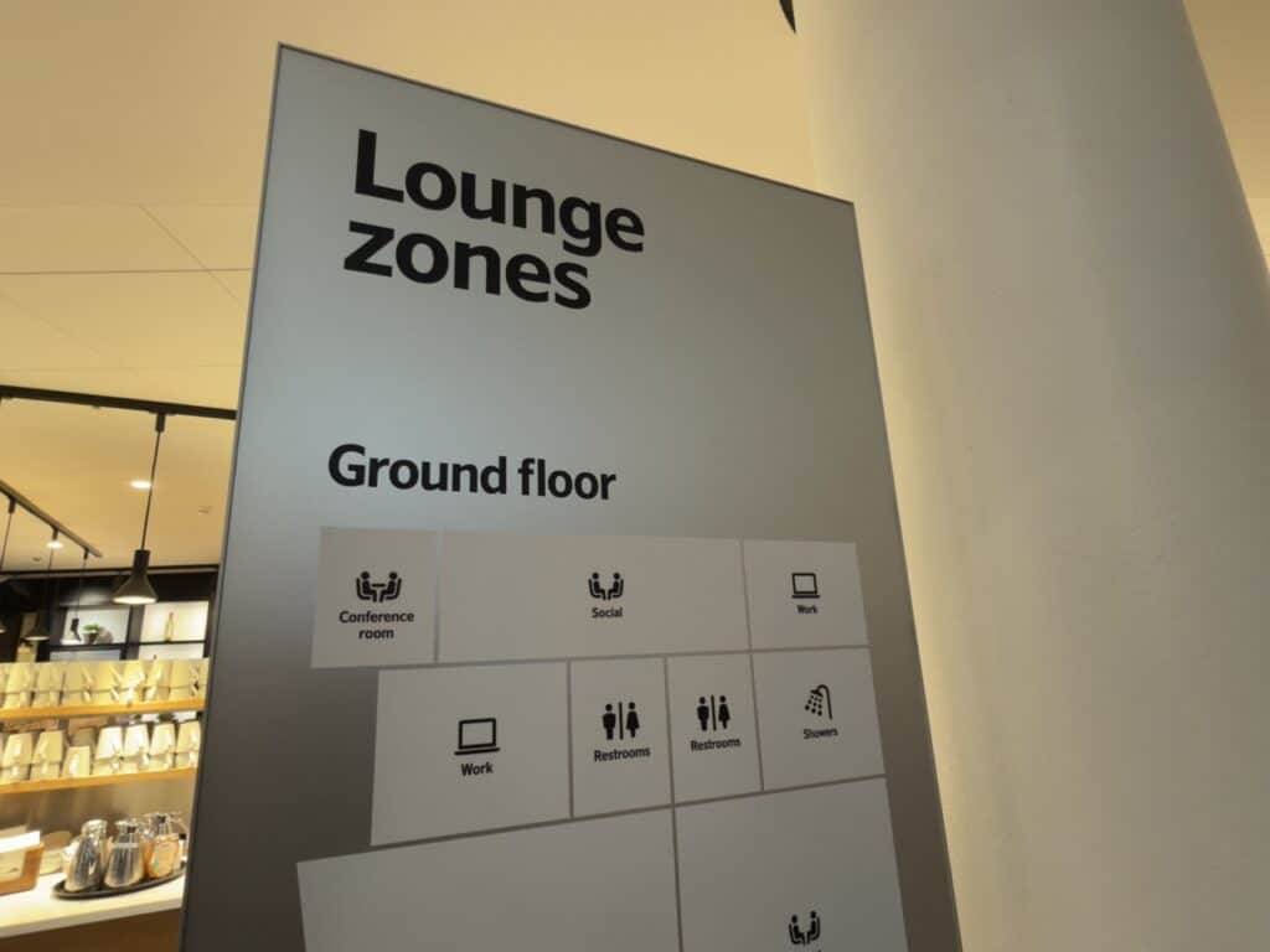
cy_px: 476
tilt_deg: +14.4
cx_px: 635
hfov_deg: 87.8
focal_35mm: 18
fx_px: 660
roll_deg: +2.2
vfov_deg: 71.6
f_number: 2.2
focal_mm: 2.22
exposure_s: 1/29
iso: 200
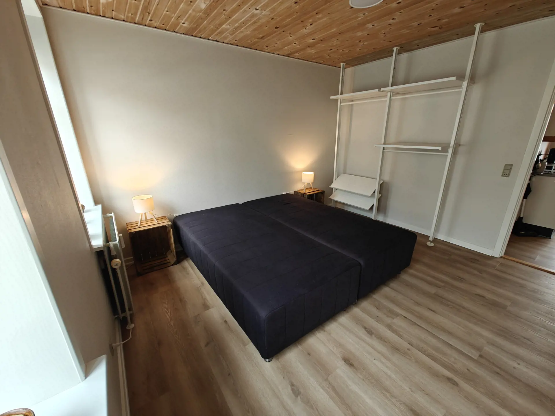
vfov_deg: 85.7
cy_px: 208
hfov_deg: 102.1
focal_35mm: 14
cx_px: 278
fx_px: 224
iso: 125
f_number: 2.2
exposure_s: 1/50
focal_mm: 2.62
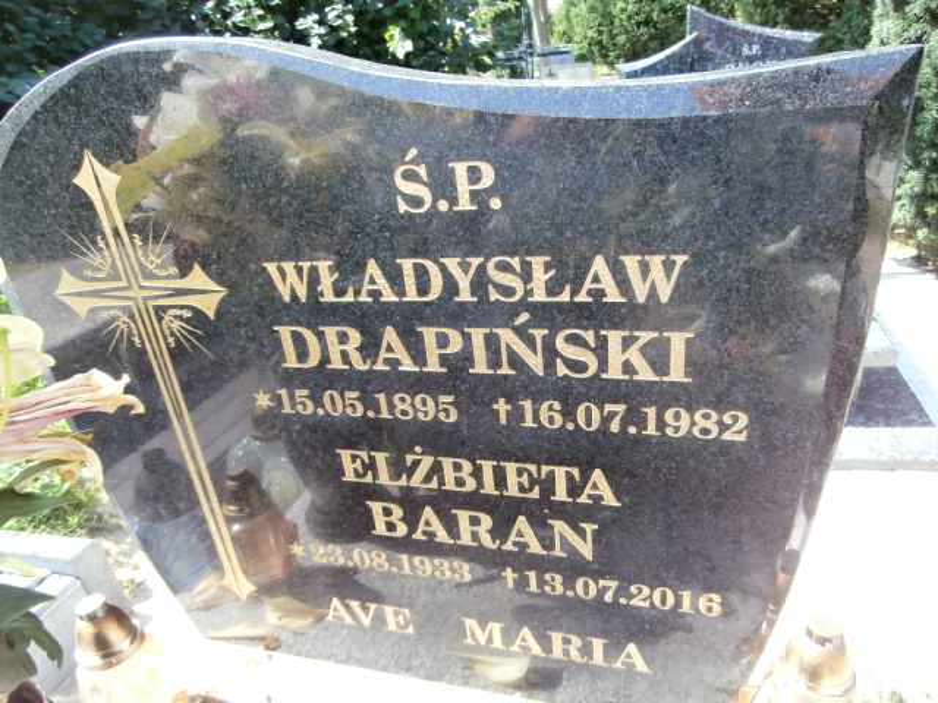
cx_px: 469
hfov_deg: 71.6
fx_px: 650
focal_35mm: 24
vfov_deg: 56.8
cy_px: 352
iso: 100
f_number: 3
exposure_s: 1/125
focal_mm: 4.2
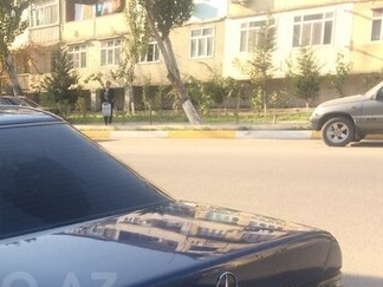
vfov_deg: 23.7
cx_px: -4
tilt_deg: -17.2
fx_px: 653
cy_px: 290
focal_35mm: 59
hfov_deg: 30.3
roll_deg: +3.3
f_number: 2.2
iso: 32
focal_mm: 4.15
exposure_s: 1/456
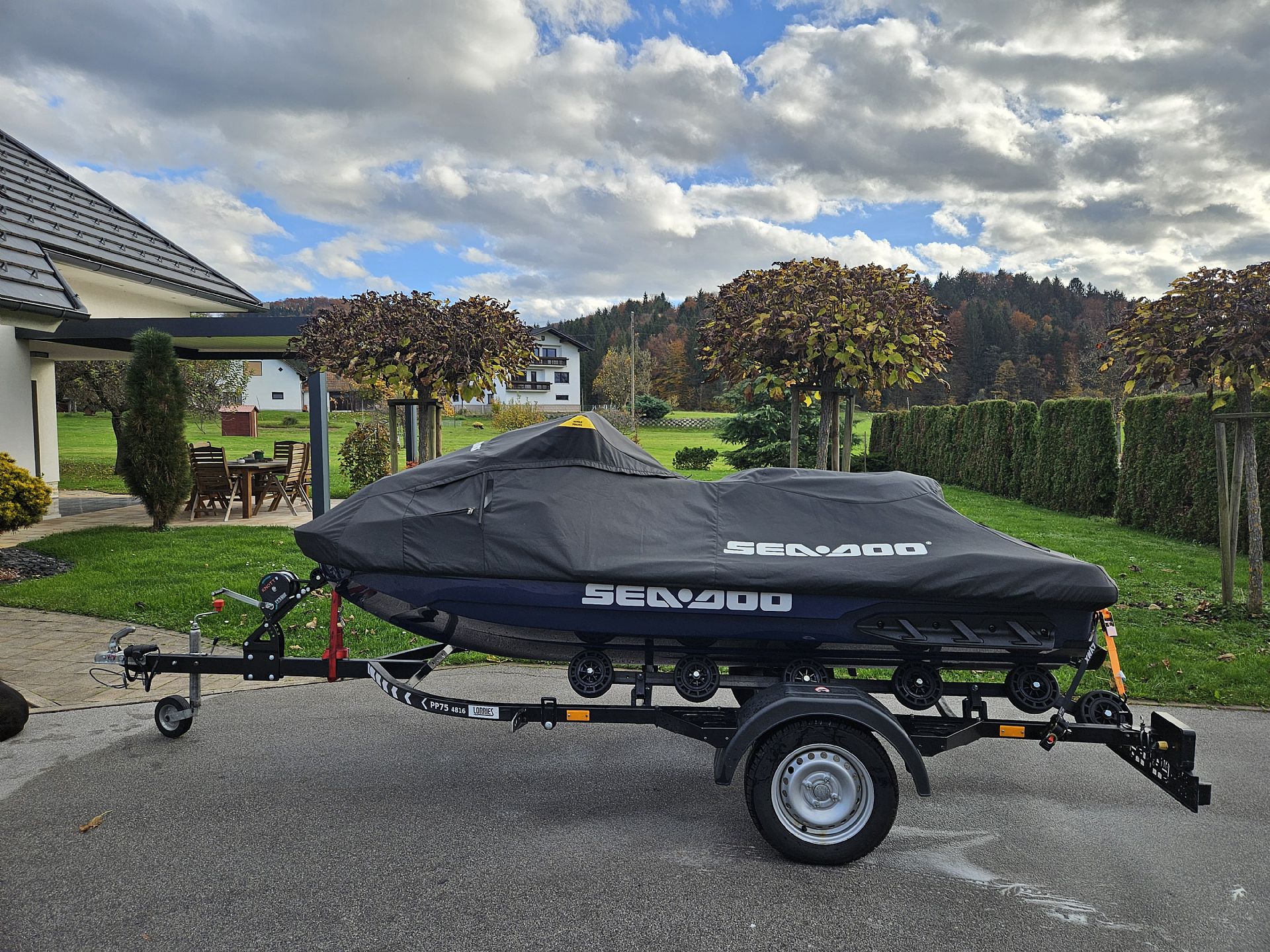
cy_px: 476
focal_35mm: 23
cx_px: 635
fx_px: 844
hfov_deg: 73.9
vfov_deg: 58.9
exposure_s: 1/914
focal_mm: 5.4
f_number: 1.8
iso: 25
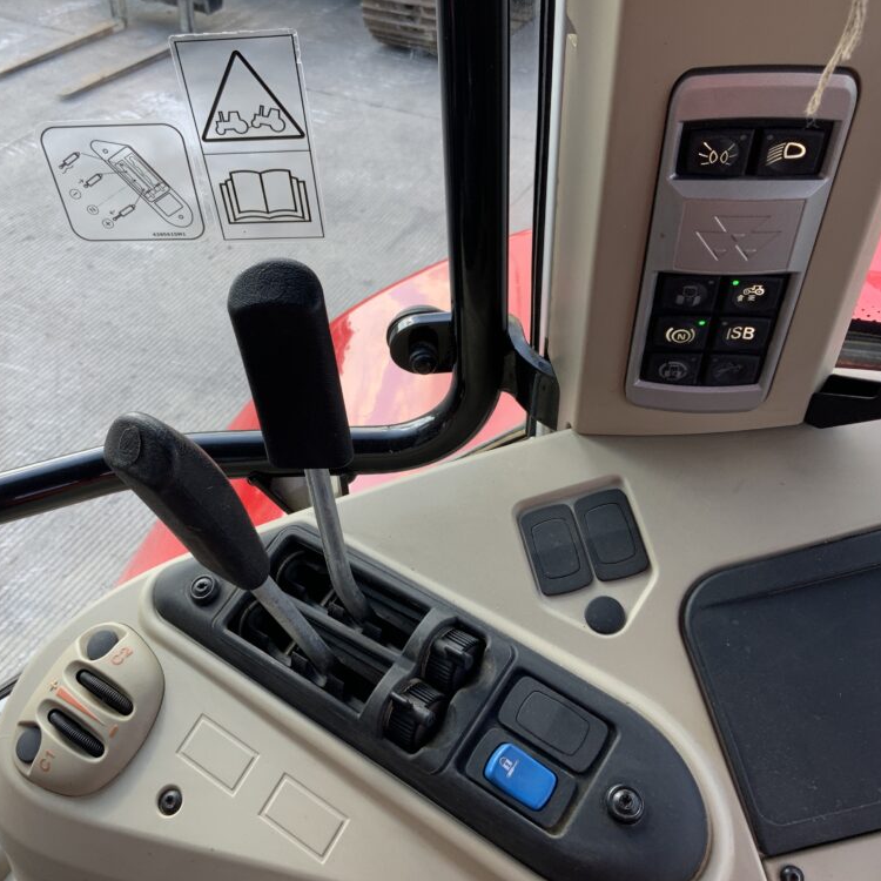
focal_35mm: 35
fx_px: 1008
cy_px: 449
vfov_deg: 47.2
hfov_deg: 47.0
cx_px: 363
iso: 20
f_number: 1.8
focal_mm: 3
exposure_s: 1/122
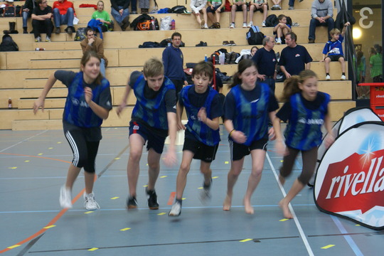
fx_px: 1120
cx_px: 192
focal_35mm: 105
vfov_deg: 13.0
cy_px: 128
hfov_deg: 19.5
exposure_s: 1/30
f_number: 5.6
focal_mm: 70
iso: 800
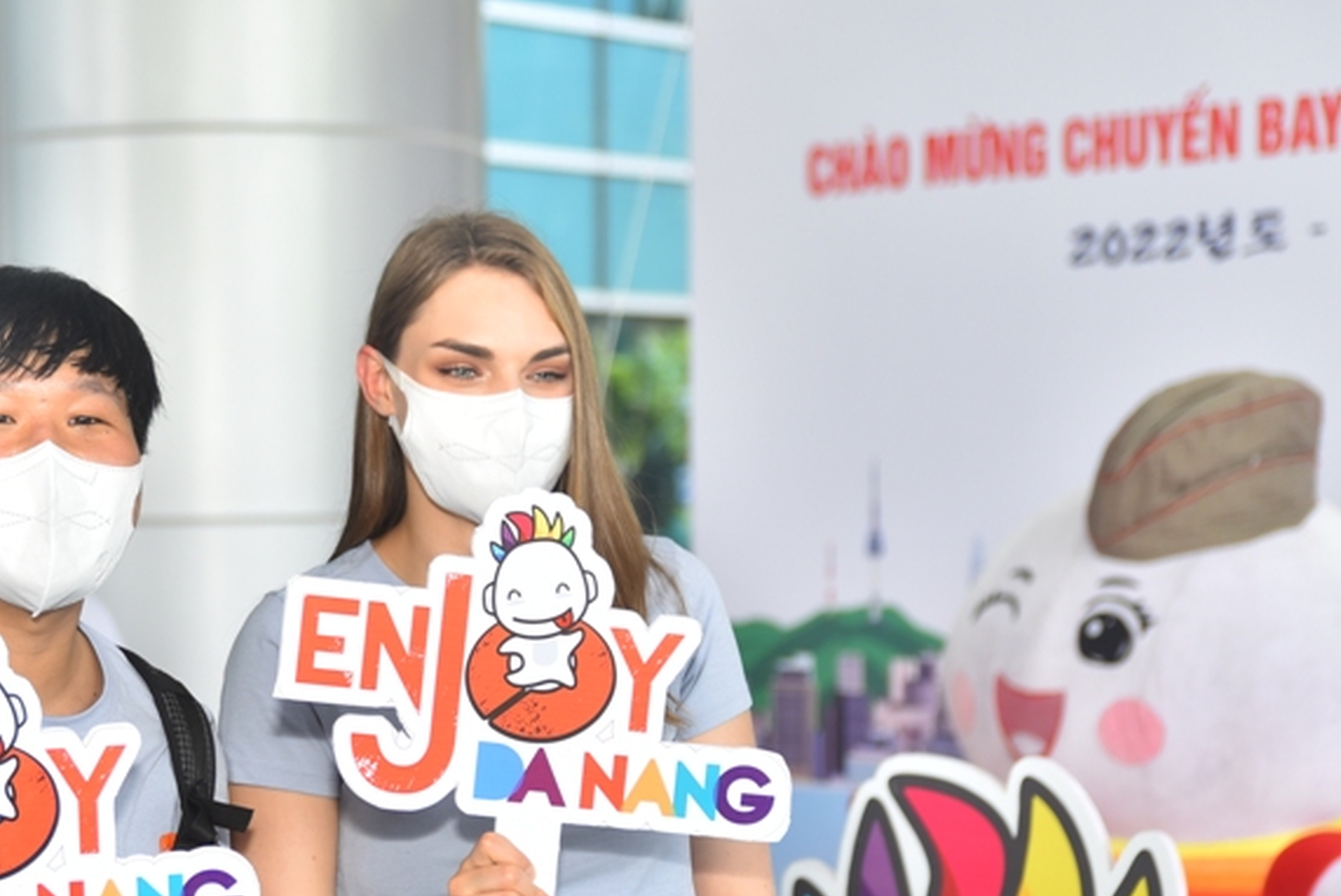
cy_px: 725
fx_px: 3205
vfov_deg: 15.8
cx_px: 314
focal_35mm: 86
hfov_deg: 23.4
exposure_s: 1/200
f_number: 2.8
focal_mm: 48
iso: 200
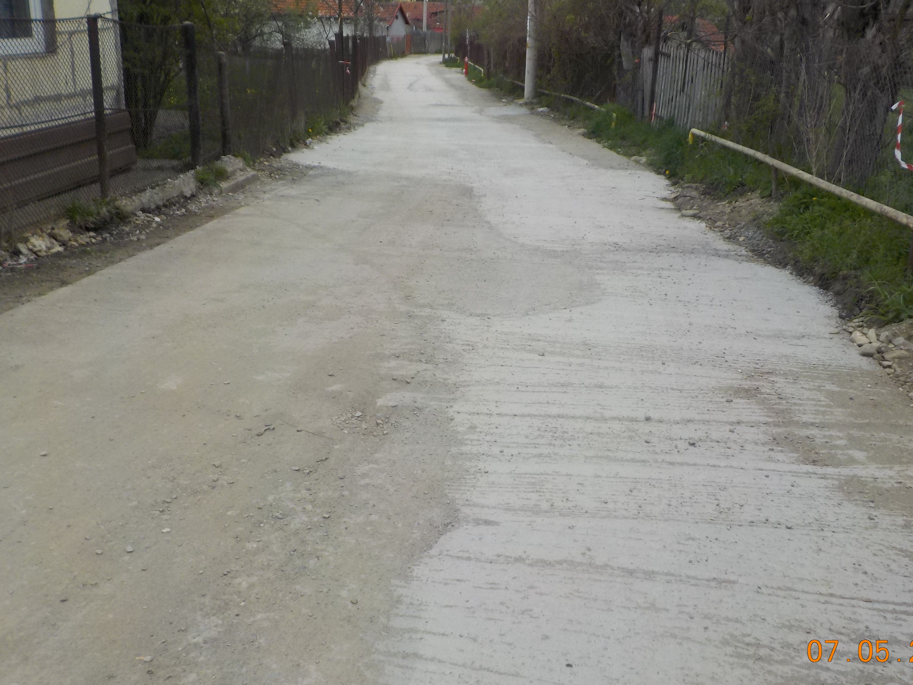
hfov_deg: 52.6
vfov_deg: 40.7
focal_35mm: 35
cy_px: 334
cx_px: 488
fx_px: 923
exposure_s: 1/1000
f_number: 3.3
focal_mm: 4.1
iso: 125
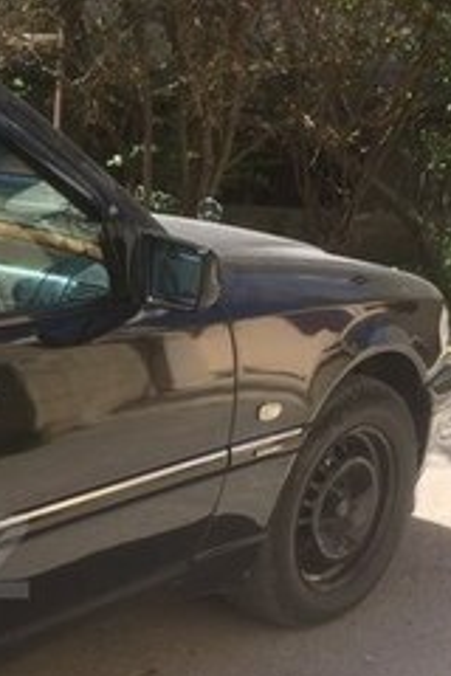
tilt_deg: -19.3
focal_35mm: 83
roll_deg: -3.4
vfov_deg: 24.0
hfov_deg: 15.0
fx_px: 1560
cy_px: 556
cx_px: -259
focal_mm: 4.15
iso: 32
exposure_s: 1/733
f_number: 2.2
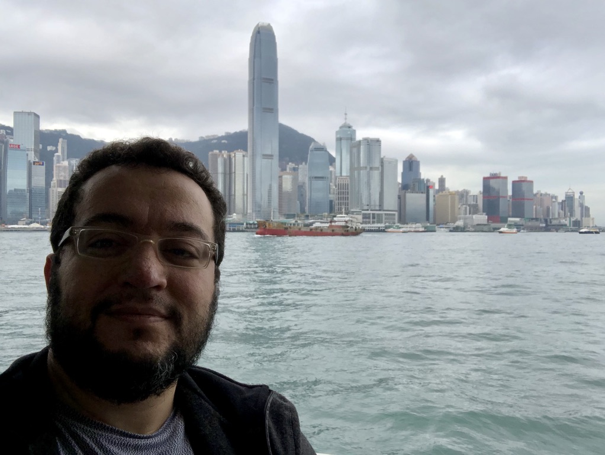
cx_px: 302
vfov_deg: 44.2
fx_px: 560
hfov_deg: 56.8
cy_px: 228
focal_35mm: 32
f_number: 2.2
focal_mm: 2.87
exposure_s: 1/715
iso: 20
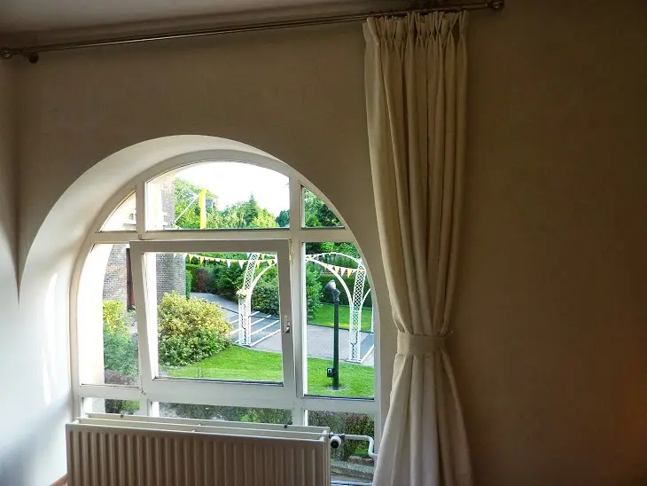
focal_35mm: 25
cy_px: 243
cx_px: 324
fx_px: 467
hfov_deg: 69.4
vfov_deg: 54.9
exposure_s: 1/40
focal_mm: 4.1
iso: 80
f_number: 3.3
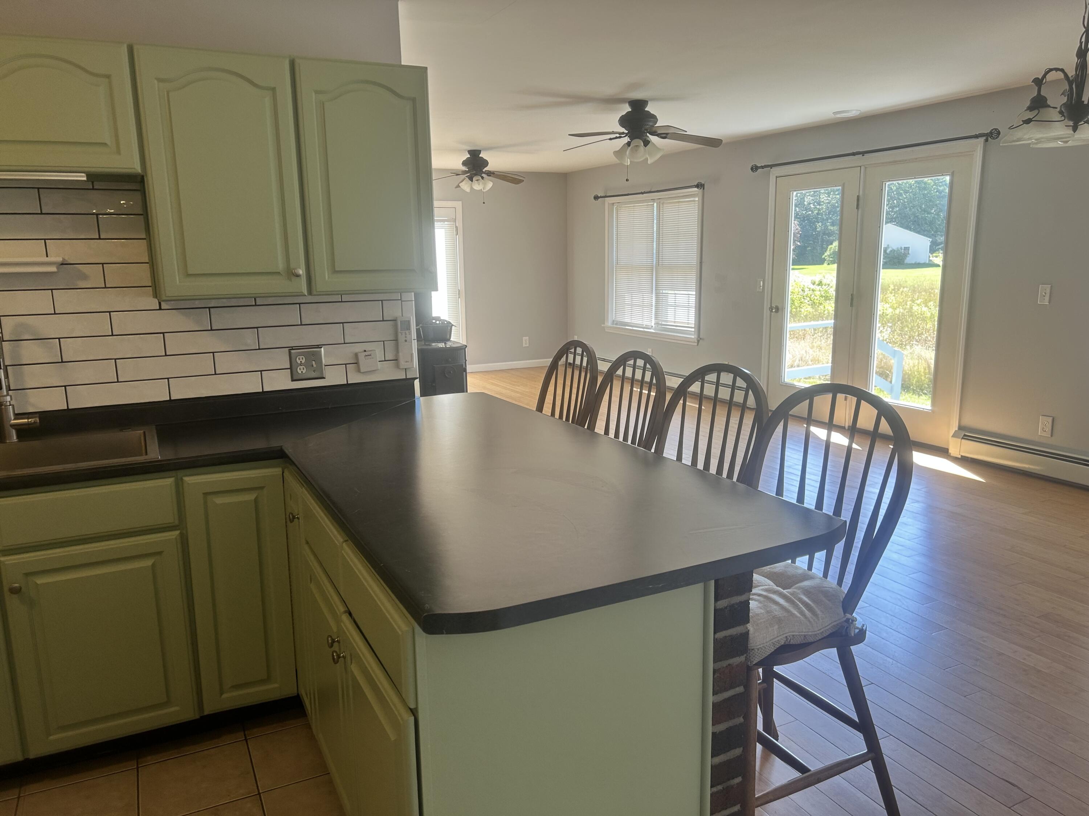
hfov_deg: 67.3
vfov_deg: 53.1
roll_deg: +0.8
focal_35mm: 26
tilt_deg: -10.8
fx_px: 818
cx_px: 544
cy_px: 408
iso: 40
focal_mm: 5.7
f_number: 1.5
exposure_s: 1/120
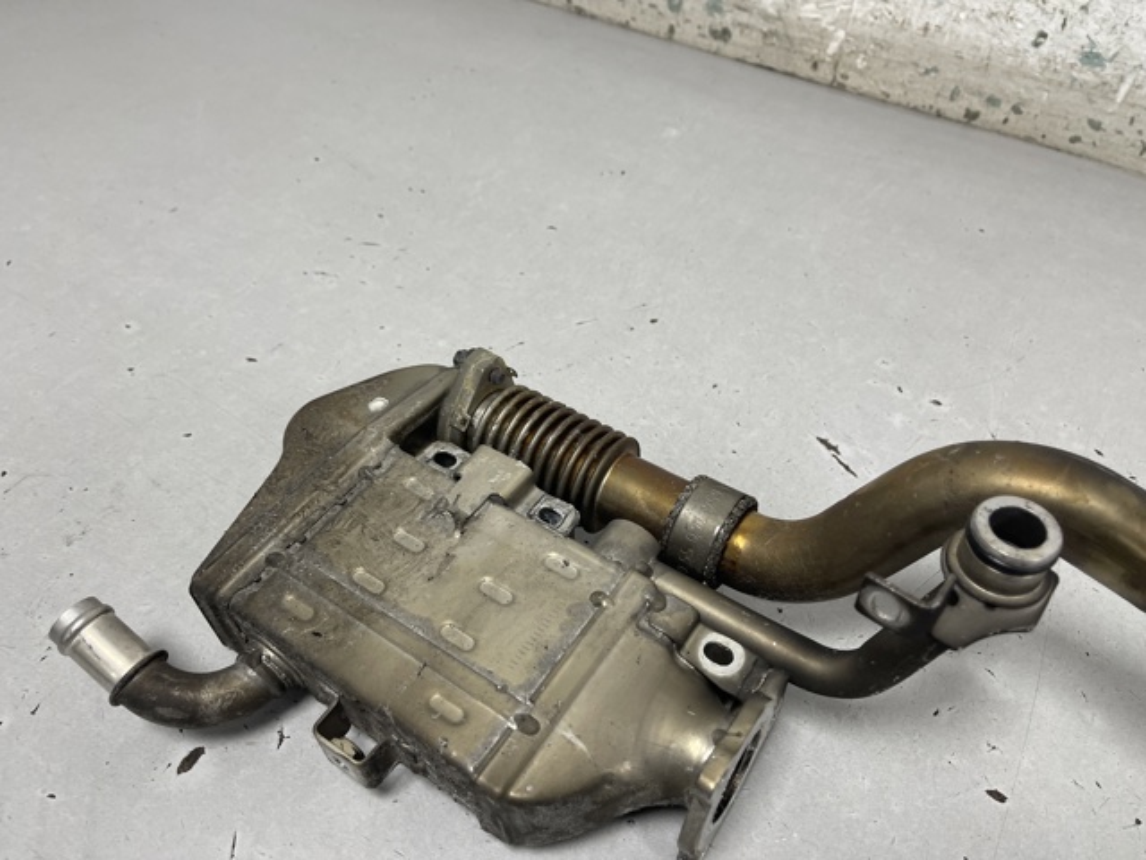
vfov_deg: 54.9
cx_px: 573
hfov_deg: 69.4
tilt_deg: -46.9
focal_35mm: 25
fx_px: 828
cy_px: 430
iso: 100
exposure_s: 1/100
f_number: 1.6
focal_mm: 5.1
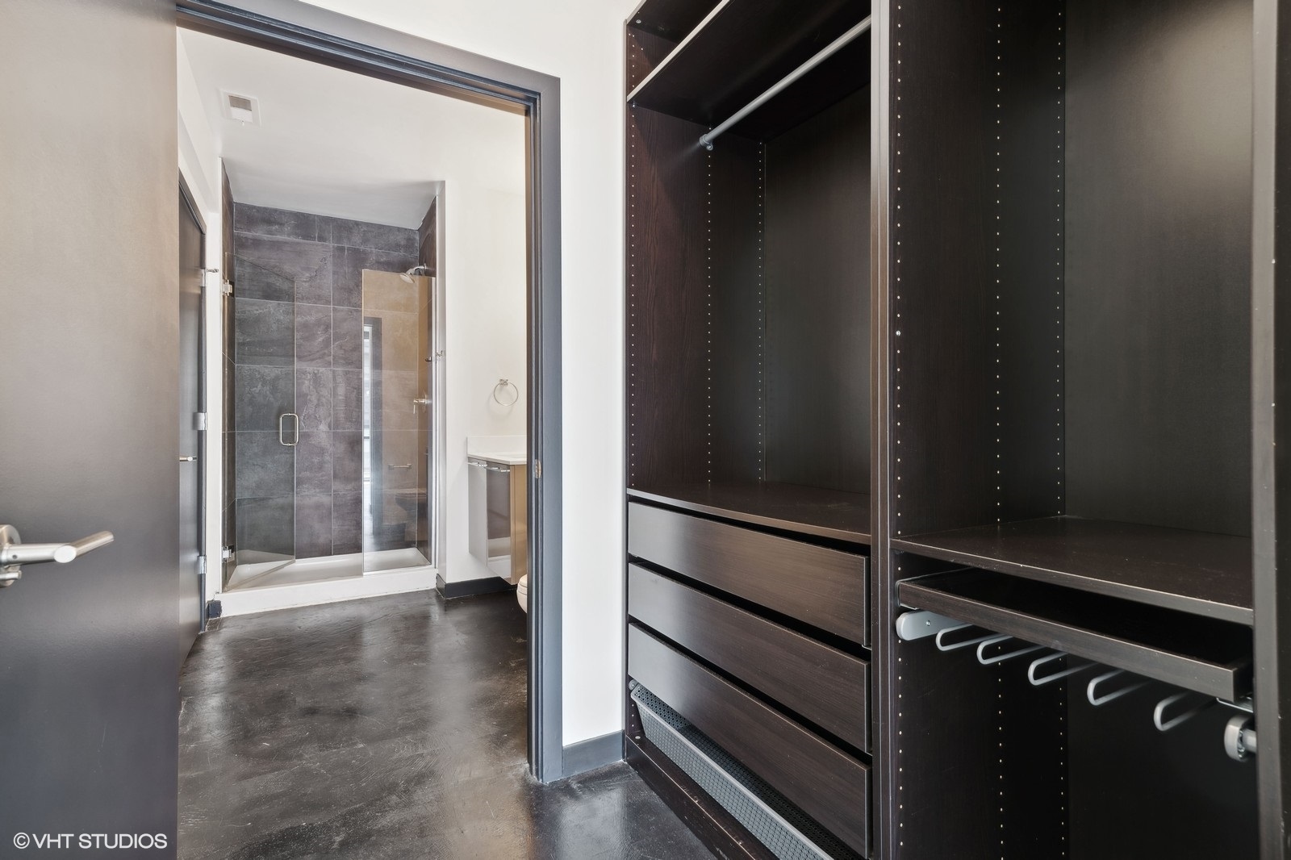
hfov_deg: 96.7
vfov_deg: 73.7
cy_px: 430
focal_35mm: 16
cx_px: 646
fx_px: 574
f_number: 8
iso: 200
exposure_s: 1/2.5
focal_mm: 16
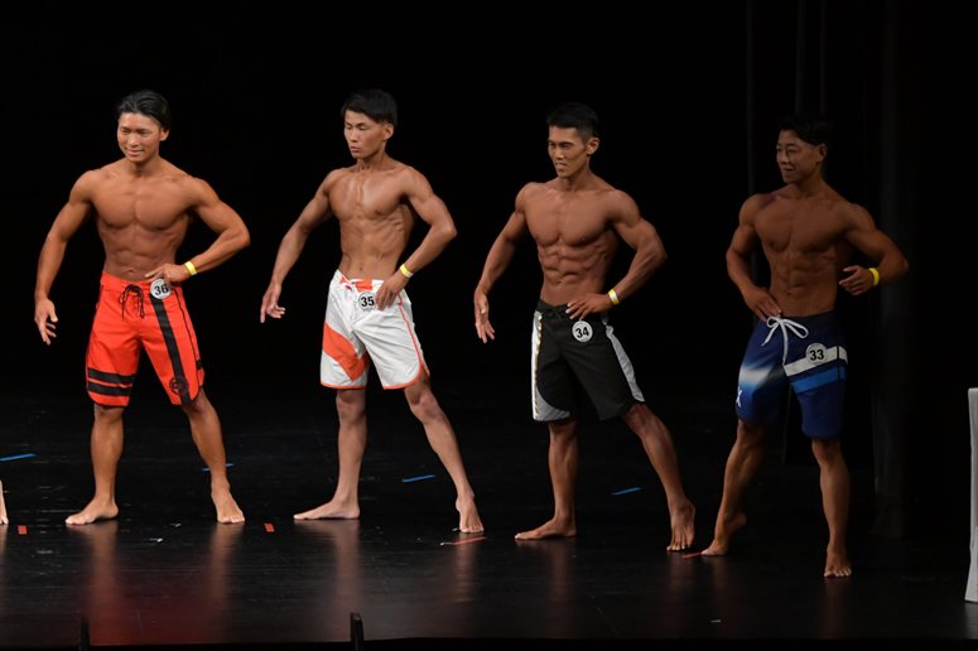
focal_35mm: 225
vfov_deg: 6.1
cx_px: 489
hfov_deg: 9.2
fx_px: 6110
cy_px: 326
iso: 3200
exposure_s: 1/400
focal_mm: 150
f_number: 5.6
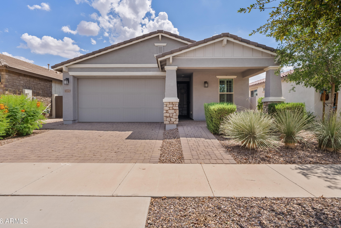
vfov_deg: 64.6
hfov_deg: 86.9
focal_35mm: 19
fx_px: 180
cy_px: 112
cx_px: 167
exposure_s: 1/125
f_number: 8
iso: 100
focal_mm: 18
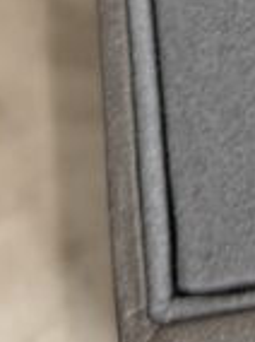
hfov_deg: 5.3
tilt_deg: -66.4
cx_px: 618
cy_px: -390
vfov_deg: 7.0
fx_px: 2670
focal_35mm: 271
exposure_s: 1/60
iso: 64
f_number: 1.78
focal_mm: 6.76
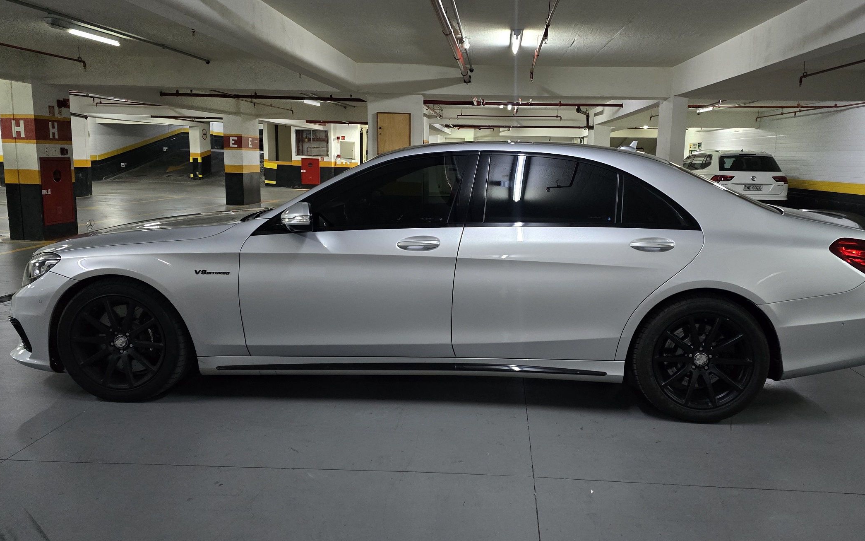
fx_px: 660
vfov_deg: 44.5
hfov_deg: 66.3
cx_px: 476
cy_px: 267
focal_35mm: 28
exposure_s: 1/60
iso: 1250
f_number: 1.7
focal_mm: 6.3
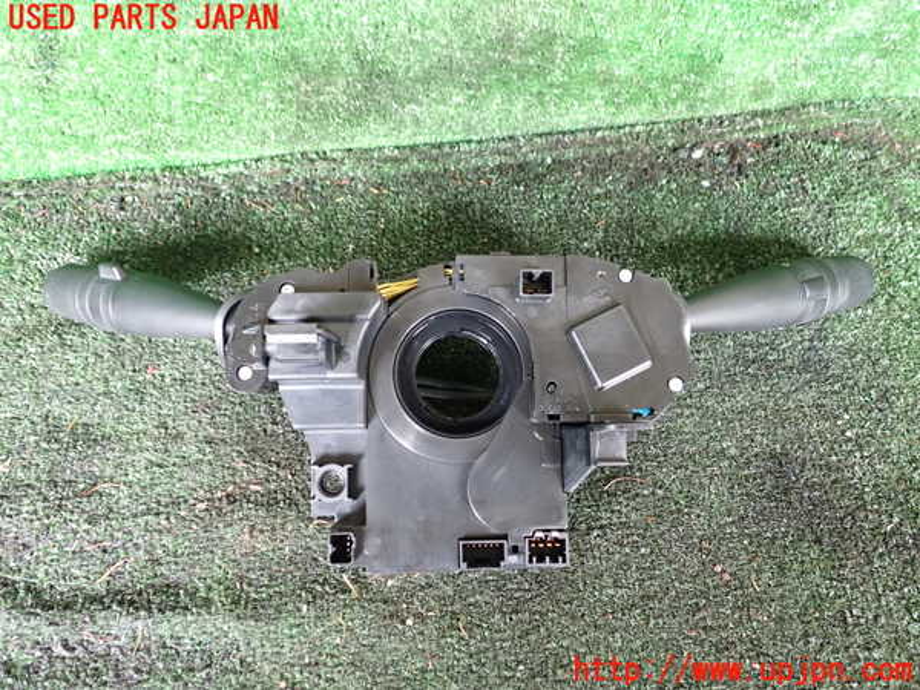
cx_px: 460
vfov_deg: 46.8
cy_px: 345
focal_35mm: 30
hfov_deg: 60.0
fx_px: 797
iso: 500
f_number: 2.3
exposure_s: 1/30
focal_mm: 5.4
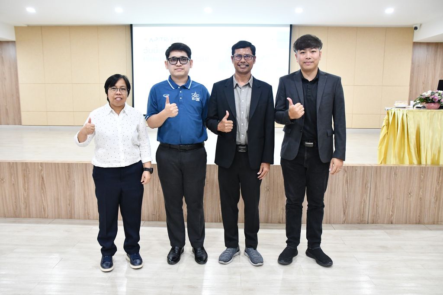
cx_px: 222
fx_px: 381
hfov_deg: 60.3
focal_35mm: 31
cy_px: 148
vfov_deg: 42.3
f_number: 3.5
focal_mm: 21
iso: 3200
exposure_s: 1/100
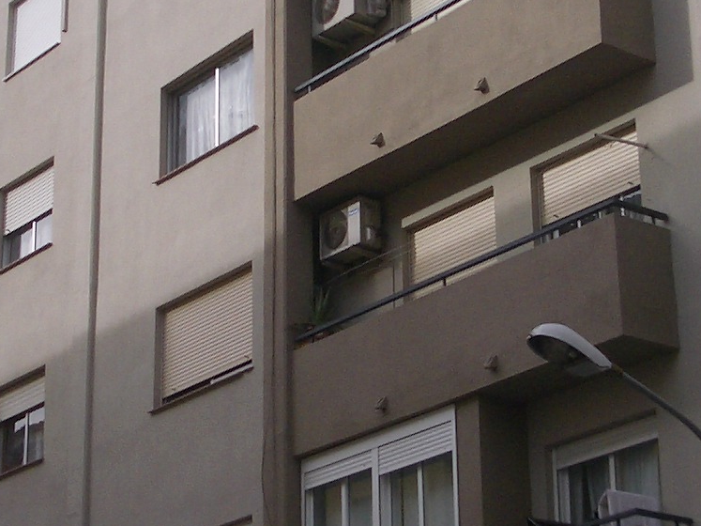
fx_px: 2187
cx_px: 354
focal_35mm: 108
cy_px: 133
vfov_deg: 13.7
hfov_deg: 18.2
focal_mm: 5.8
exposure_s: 1/400
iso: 50
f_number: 4.3
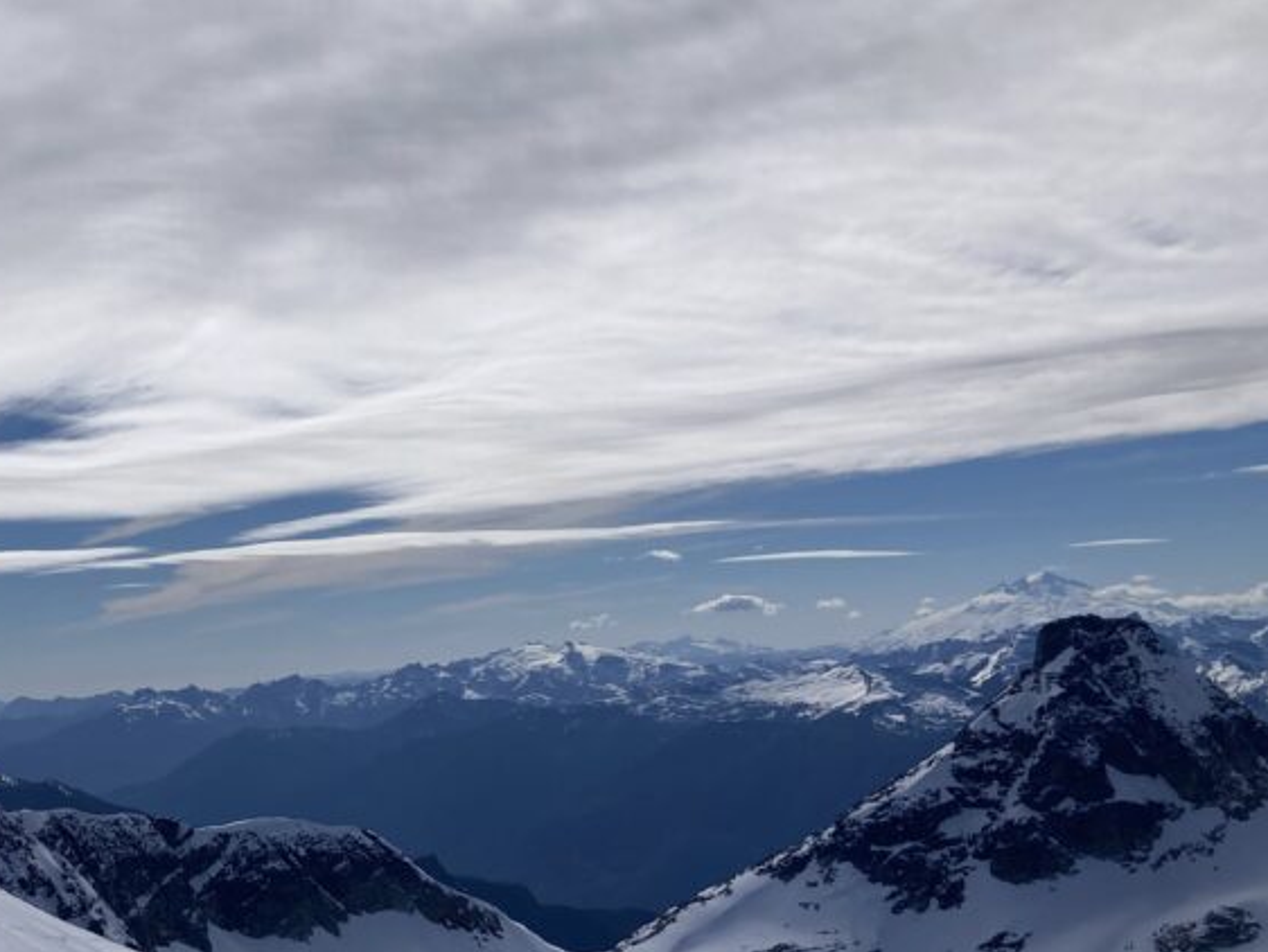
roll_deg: +1.8
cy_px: 611
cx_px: 221
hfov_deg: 36.0
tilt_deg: +2.5
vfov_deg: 28.4
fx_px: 1869
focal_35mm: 51
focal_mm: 3.99
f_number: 1.8
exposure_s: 1/16393
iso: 25
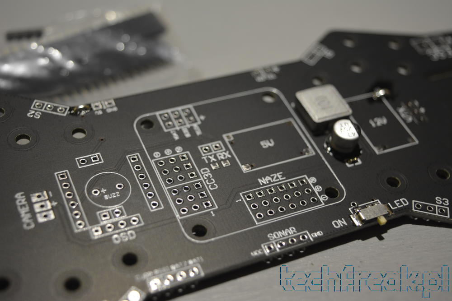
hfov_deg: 33.4
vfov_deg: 22.6
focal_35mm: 60
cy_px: 150
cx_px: 226
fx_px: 753
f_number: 4.8
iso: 450
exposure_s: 1/60
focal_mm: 40
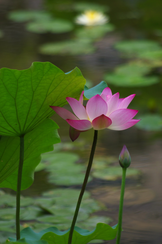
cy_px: 122
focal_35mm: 450
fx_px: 3042
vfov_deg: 4.6
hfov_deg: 3.1
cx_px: 81
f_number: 7.1
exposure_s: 1/320
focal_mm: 300
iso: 200
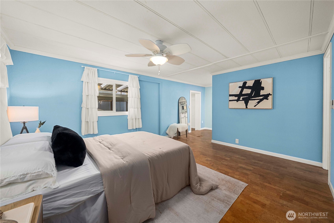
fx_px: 121
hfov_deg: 108.3
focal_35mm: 13
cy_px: 112
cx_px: 167
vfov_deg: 85.5
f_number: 7.1
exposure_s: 1/25
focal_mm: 13
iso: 1000
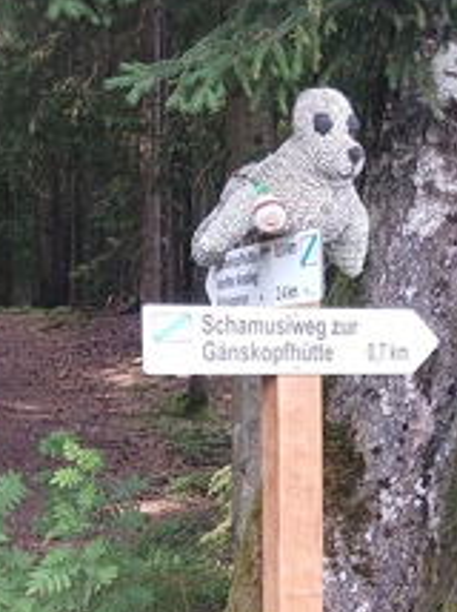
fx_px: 1288
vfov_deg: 26.4
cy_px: 455
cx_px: 326
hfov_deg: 20.0
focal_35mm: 73
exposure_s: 1/50
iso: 64
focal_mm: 3.98
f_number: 1.8
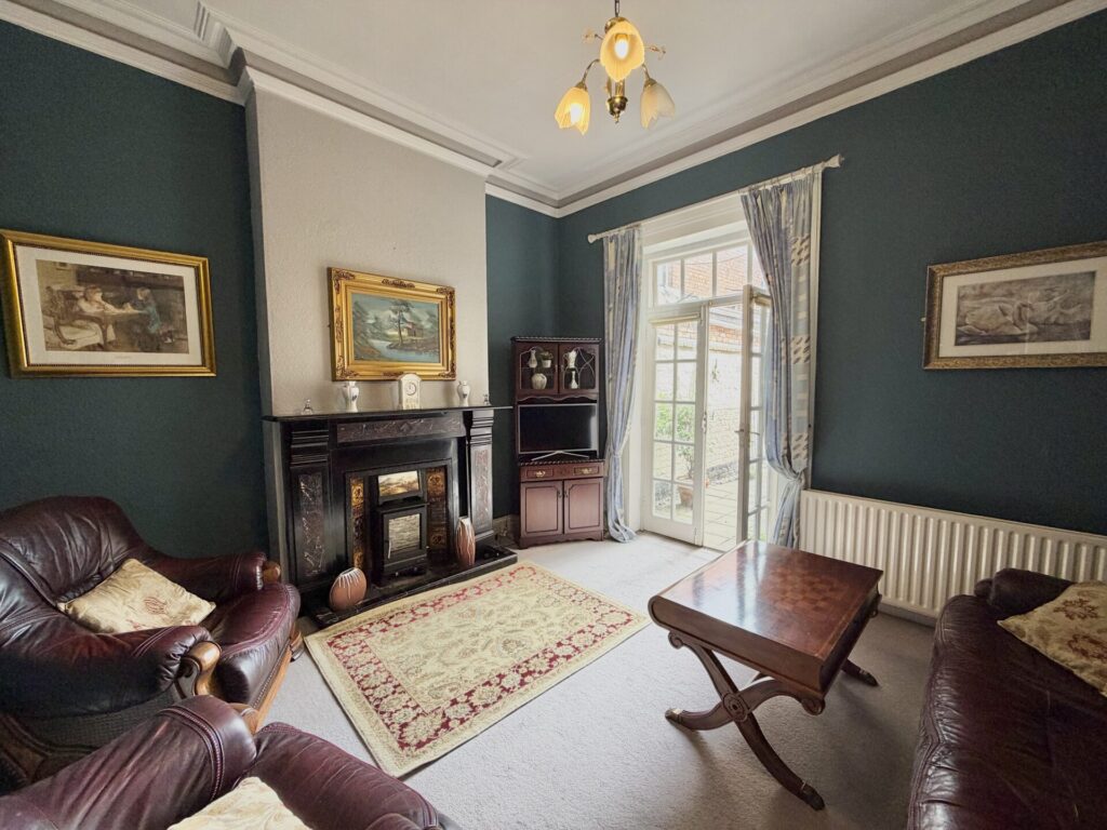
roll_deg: +0.4
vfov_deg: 85.7
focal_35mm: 14
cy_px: 415
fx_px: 448
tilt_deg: -5.2
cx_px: 554
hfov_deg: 102.1
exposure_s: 1/121
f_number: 2.2
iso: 80
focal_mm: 2.22
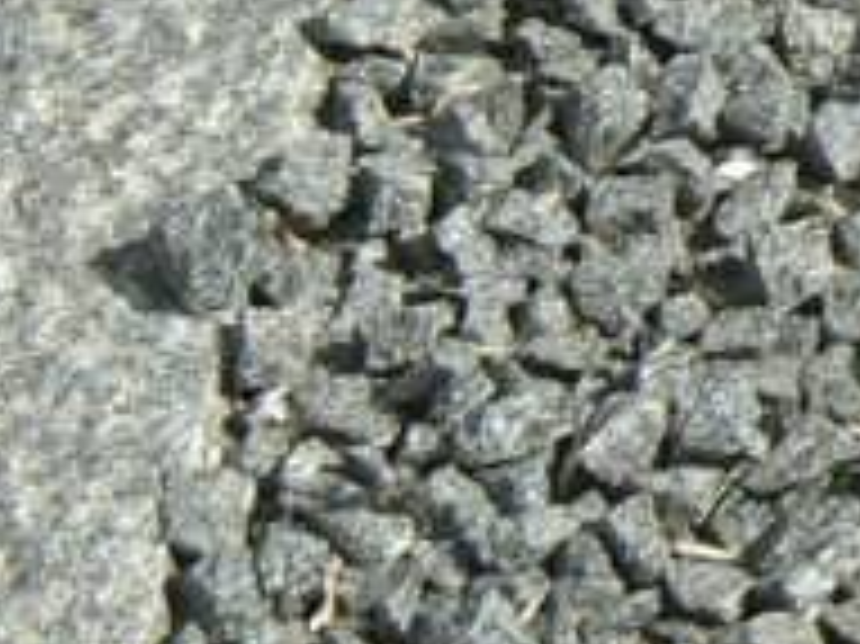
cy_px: -1090
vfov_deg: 6.2
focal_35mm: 226
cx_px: 1661
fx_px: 5611
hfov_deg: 8.4
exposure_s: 1/500
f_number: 5.6
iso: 80
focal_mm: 6
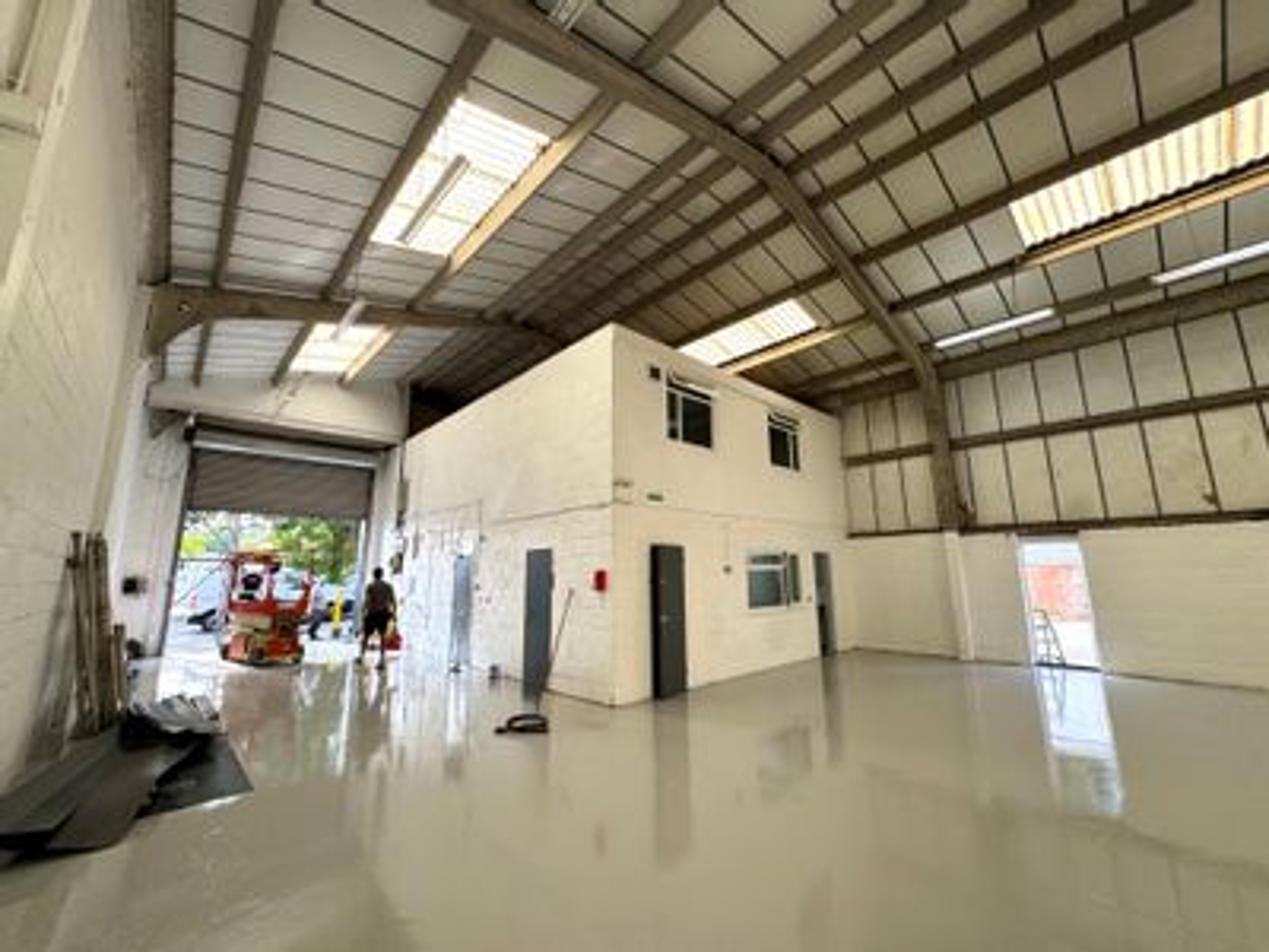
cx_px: 634
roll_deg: +1.2
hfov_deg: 102.1
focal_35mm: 14
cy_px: 476
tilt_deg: +11.8
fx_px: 513
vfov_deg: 85.7
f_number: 2.2
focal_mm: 2.22
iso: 50
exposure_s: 1/99
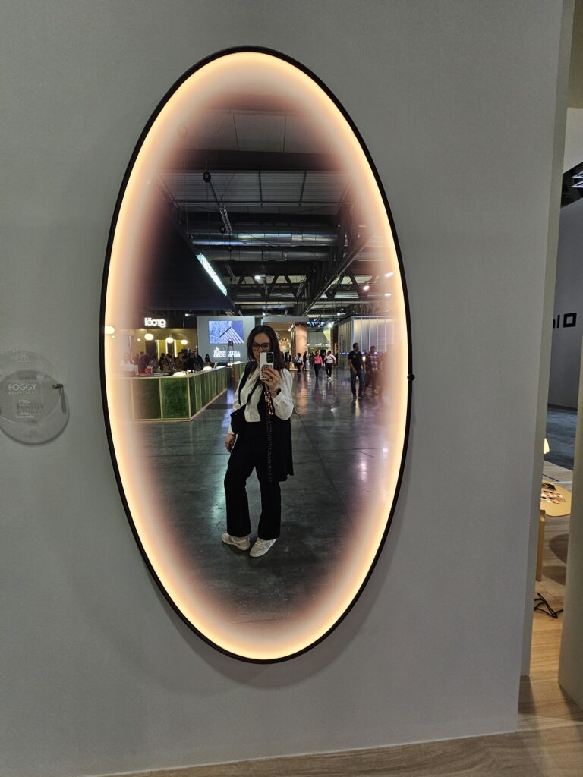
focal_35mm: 13
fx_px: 292
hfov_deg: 89.9
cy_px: 388
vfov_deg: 106.2
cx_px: 292
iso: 200
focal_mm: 2.2
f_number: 2.2
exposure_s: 1/61.3
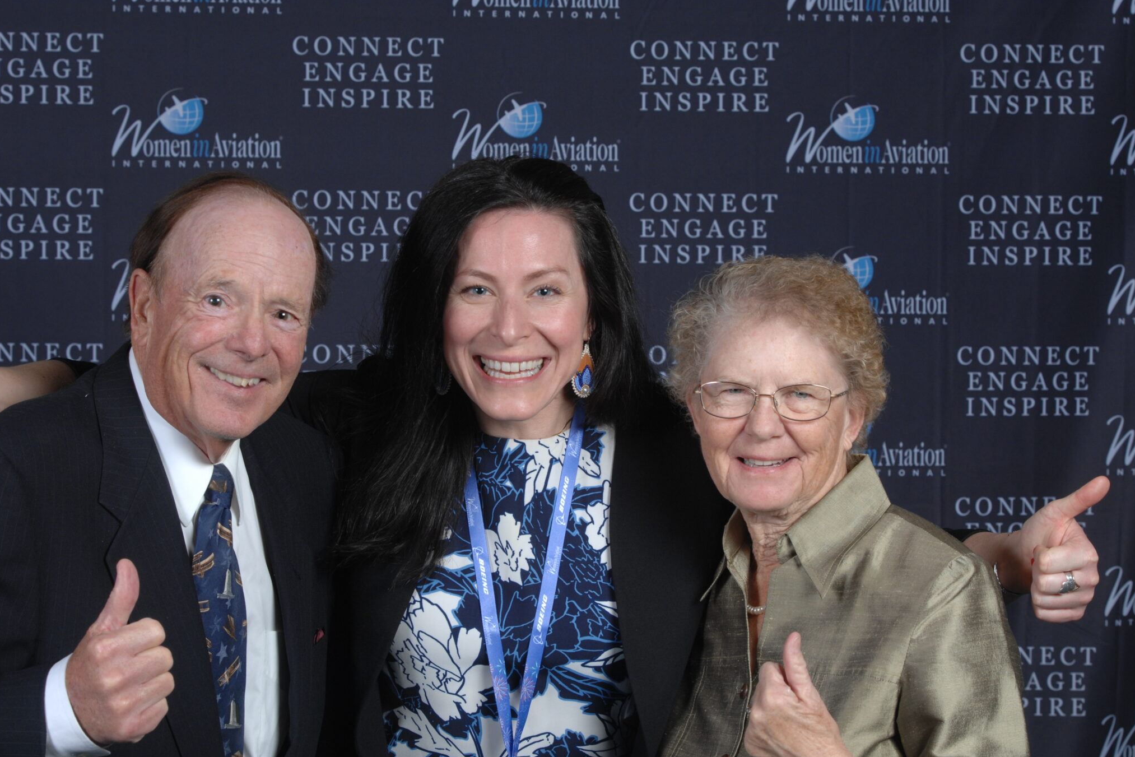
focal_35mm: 106
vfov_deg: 12.9
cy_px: 380
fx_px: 3342
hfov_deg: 19.3
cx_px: 568
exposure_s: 1/80
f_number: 8
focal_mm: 70
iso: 200
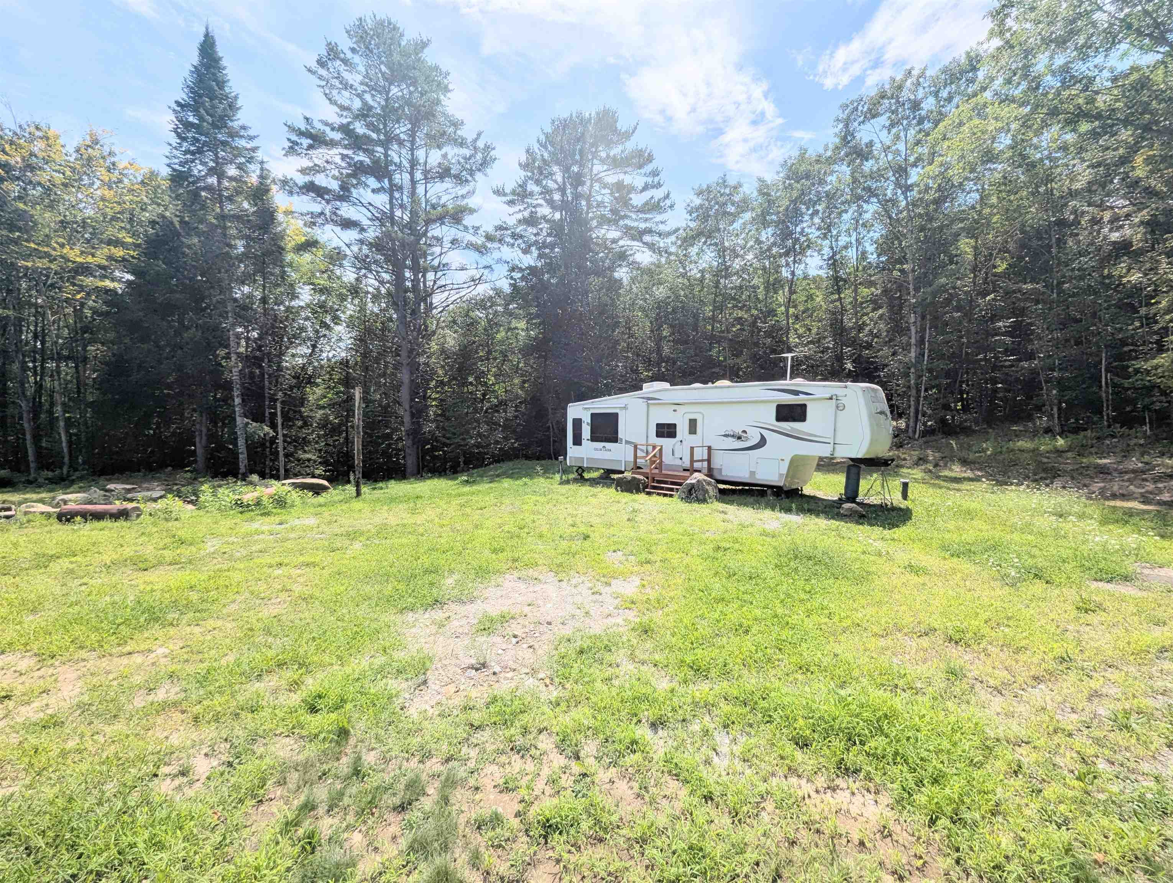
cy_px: 442
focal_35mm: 13
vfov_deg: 90.1
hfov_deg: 106.1
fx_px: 441
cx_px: 586
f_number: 2.2
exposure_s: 1/2933
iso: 45
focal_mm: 1.95
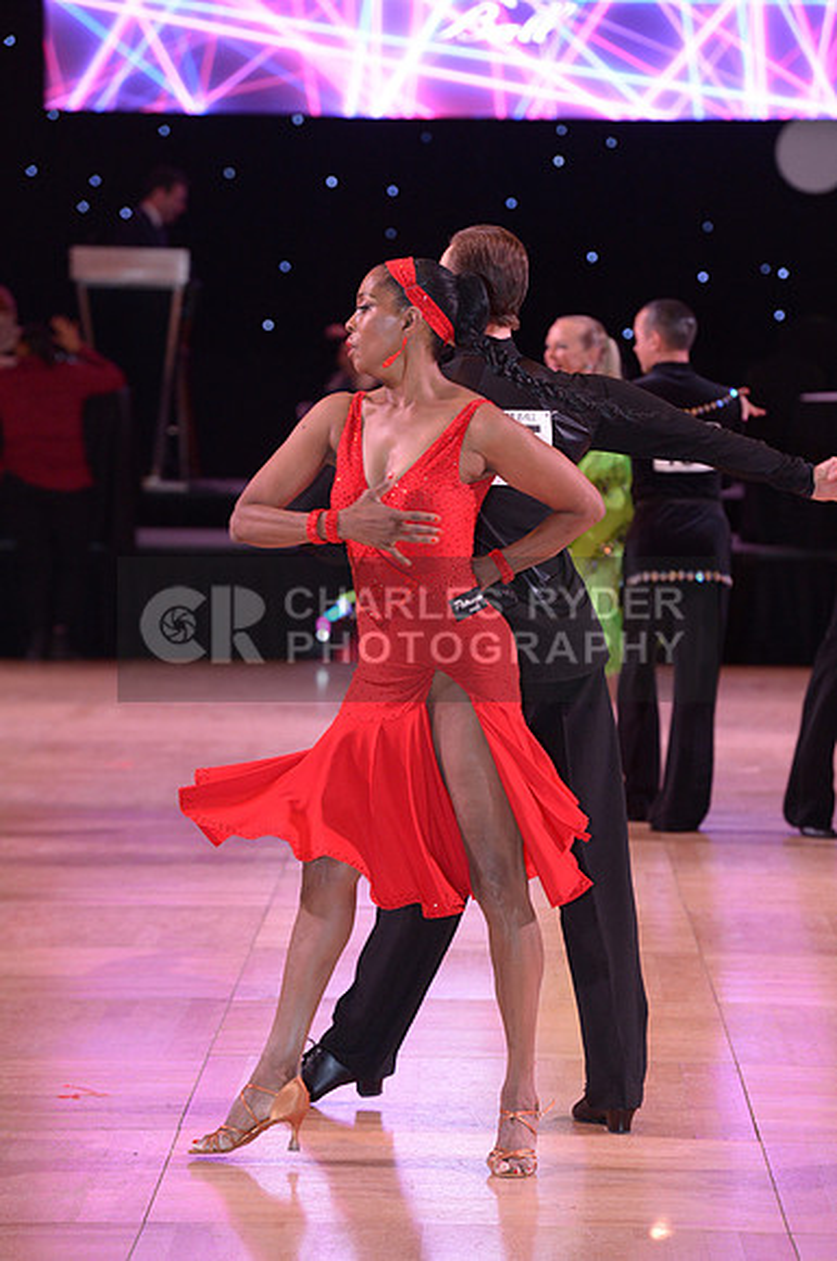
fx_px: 6296
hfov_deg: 7.6
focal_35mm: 180
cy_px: 630
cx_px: 418
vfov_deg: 11.4
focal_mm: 180
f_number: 5.6
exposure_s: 1/250
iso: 3200
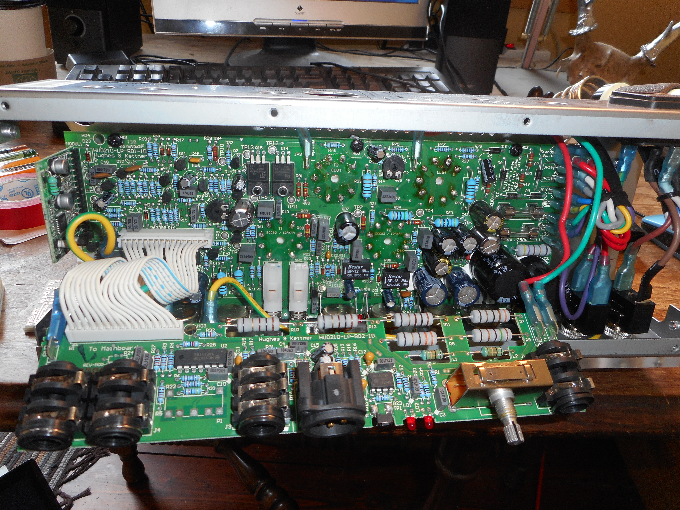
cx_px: 340
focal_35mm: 25
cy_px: 255
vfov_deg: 54.9
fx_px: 491
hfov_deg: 69.4
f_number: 3.7
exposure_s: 1/25
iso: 80
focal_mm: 4.5
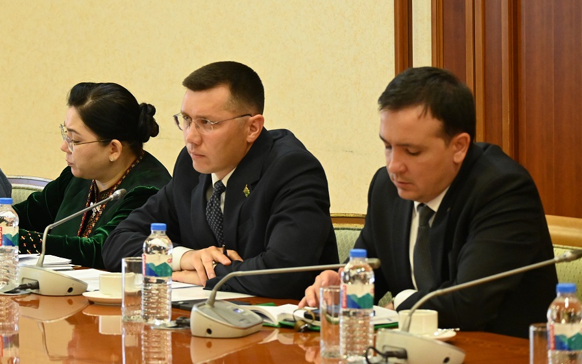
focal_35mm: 170
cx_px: 206
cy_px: 121
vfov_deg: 7.7
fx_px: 2692
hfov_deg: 12.3
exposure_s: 1/125
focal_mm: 83
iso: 4000
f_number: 5
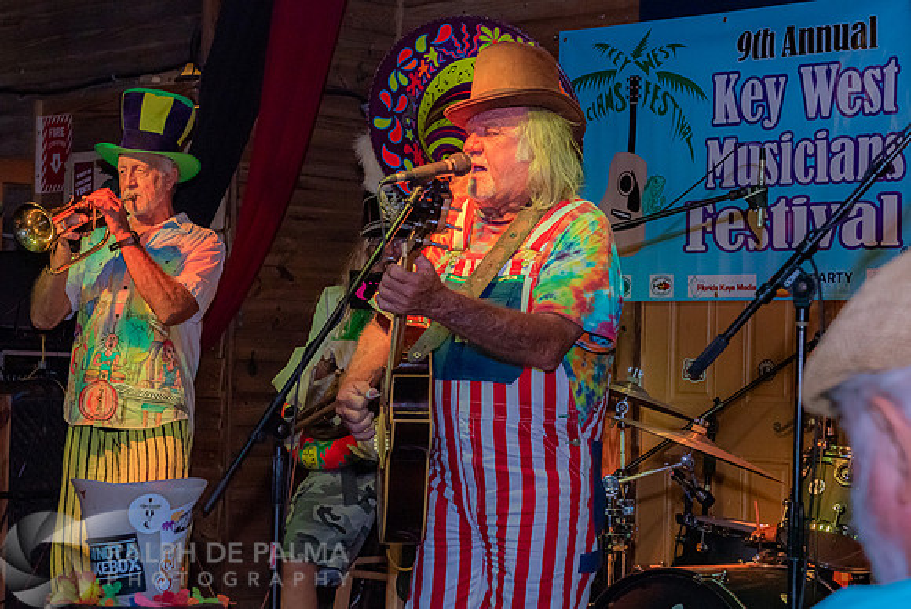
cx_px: 442
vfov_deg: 16.9
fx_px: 2053
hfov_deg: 25.0
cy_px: 297
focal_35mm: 81
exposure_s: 1/160
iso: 2000
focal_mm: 56
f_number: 5.6
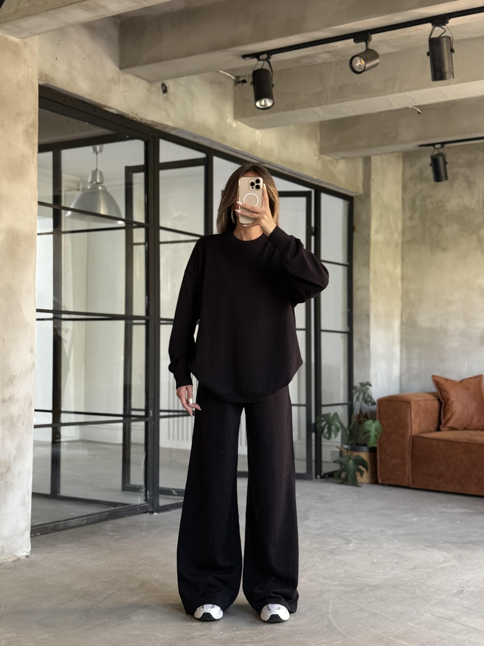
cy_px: 323
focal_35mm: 48
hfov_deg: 30.3
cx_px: 242
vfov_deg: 39.7
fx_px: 895
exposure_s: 1/60
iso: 250
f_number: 1.78
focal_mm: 6.76
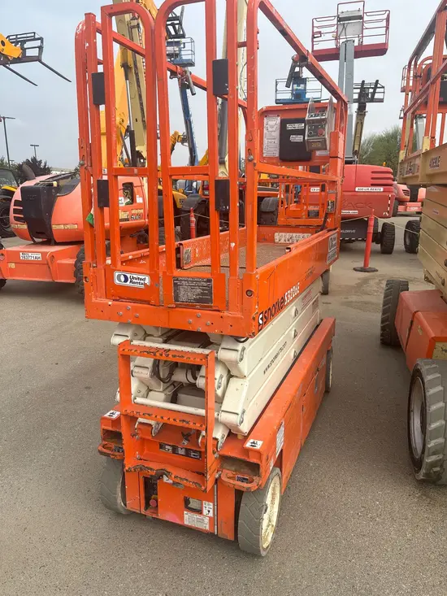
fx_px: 448
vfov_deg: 67.3
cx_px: 224
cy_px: 298
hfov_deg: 53.1
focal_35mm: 26
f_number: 1.6
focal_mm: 5.96
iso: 50
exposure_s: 1/2398
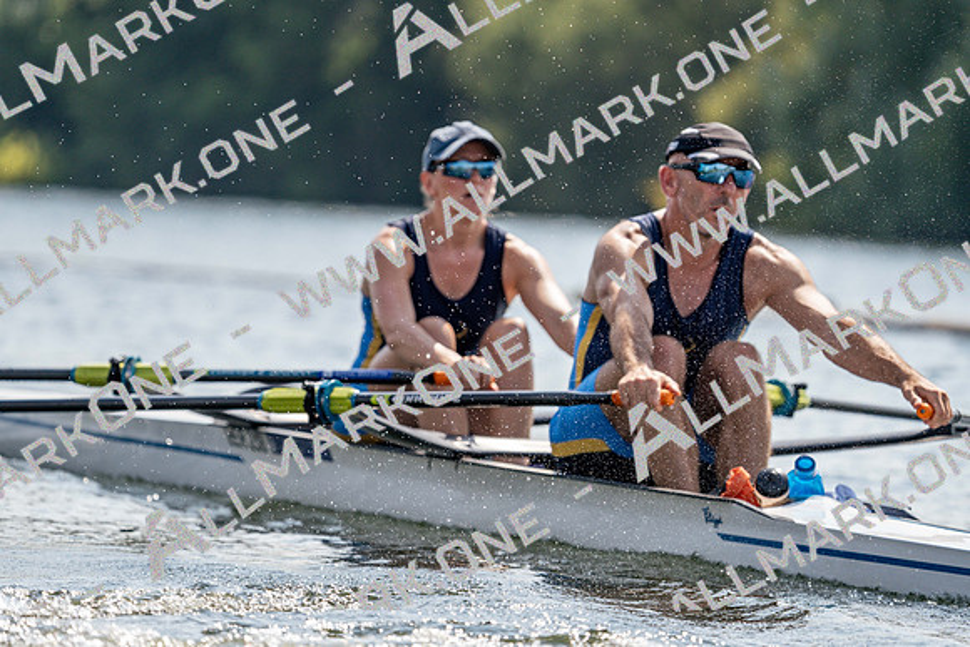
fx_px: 10456
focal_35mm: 388
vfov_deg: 3.5
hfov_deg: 5.3
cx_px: 485
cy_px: 324
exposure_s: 1/1600
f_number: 6.3
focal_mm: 388
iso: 250
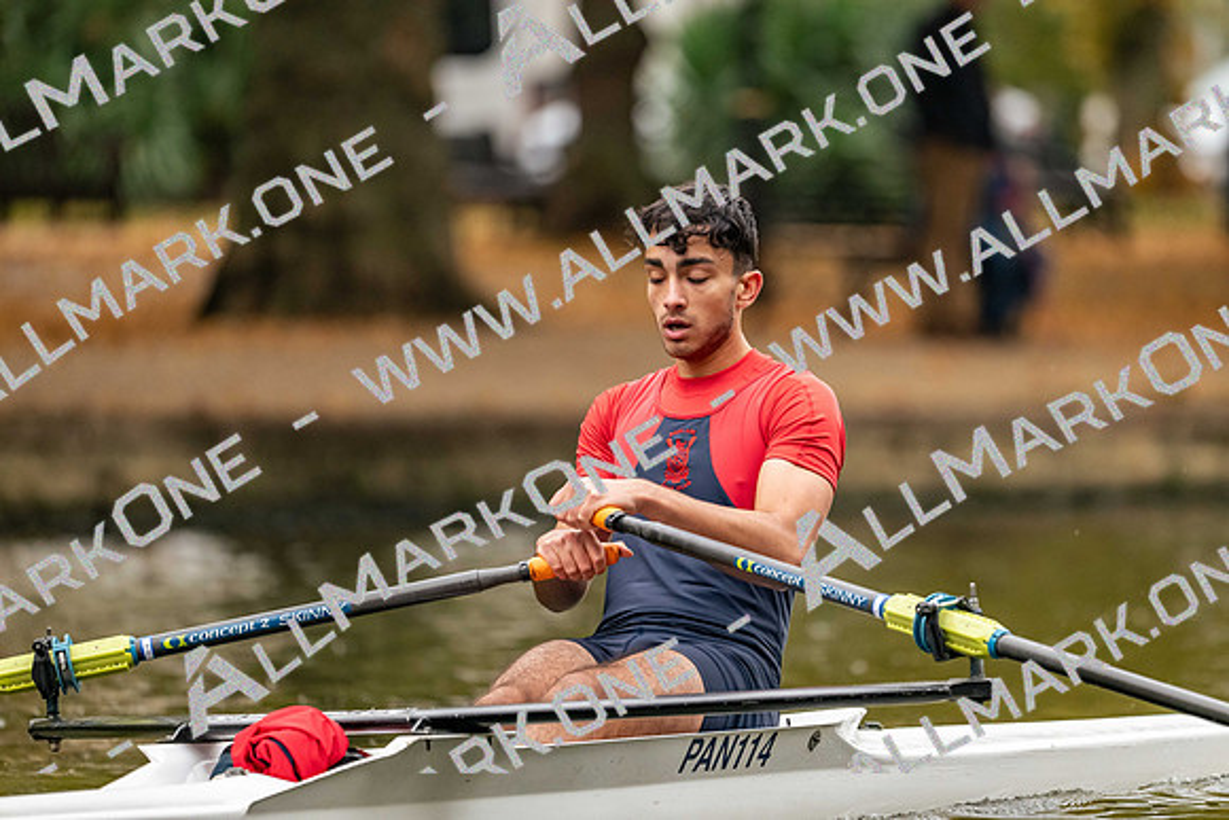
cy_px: 410
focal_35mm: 400
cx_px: 614
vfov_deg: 3.4
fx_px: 13658
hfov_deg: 5.2
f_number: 4.5
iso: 3600
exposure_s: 1/2500
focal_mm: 400
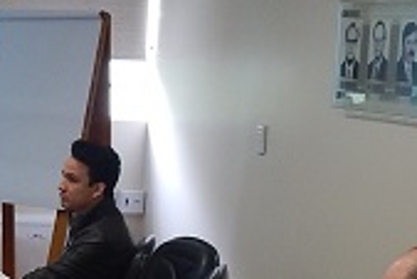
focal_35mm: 122
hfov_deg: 15.7
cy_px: 265
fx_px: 1414
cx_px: -165
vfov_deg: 11.2
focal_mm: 4
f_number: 3
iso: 125
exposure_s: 1/30
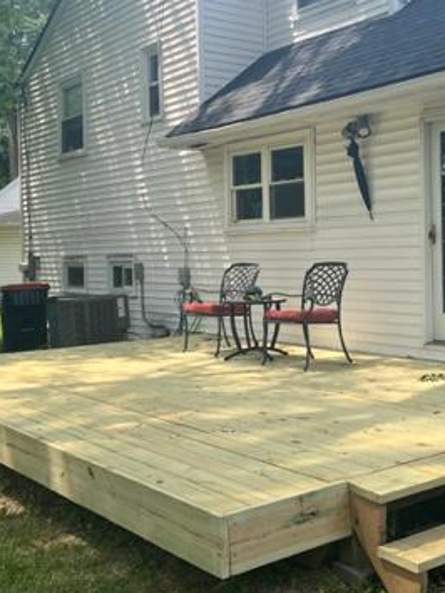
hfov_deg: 30.5
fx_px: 805
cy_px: 265
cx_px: 316
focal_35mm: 47
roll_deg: +1.5
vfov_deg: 40.4
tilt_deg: -1.7
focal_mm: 5.1
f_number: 1.6
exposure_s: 1/1151
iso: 50
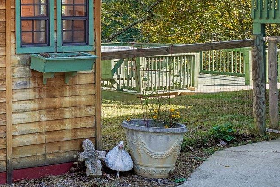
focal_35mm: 84
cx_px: -114
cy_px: 25
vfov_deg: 16.1
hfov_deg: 21.2
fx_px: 653
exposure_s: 1/60
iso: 100
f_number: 8
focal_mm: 18
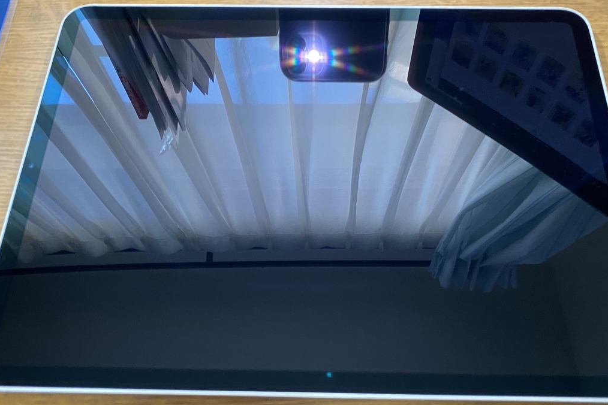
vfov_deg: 41.1
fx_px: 540
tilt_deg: -64.4
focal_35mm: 32
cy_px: 216
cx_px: 319
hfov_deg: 58.7
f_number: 1.8
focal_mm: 4.25
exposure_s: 1/56
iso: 500
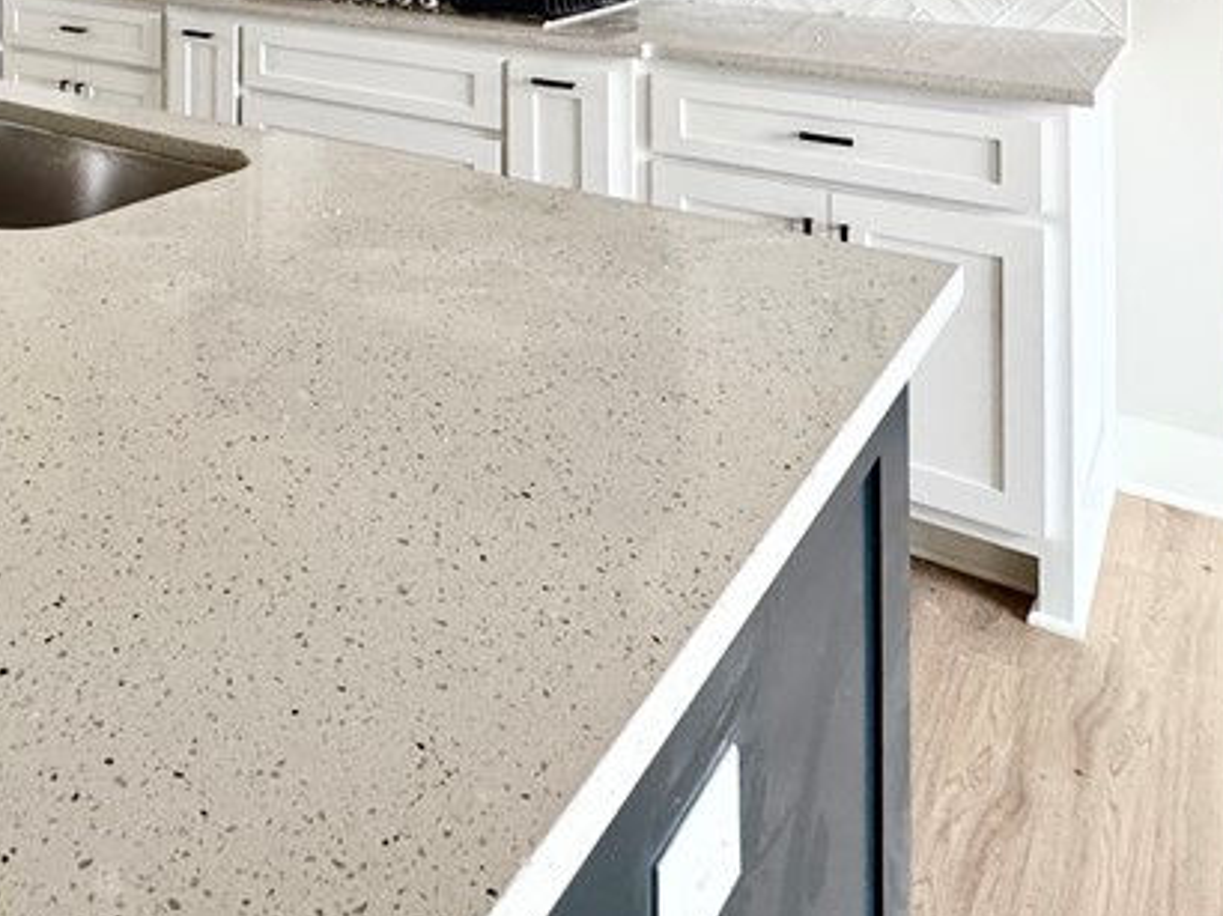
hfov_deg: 49.8
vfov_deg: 33.6
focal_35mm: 35
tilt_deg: +0.6
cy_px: -164
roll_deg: +0.1
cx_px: 262
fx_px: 1236
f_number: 2.2
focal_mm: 2.22
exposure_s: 1/91
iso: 320
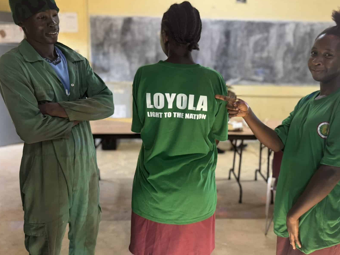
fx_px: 304
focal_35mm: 31
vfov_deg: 45.4
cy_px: 121
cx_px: 186
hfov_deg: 58.3
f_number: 1.8
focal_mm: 6.8
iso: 200
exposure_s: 1/50
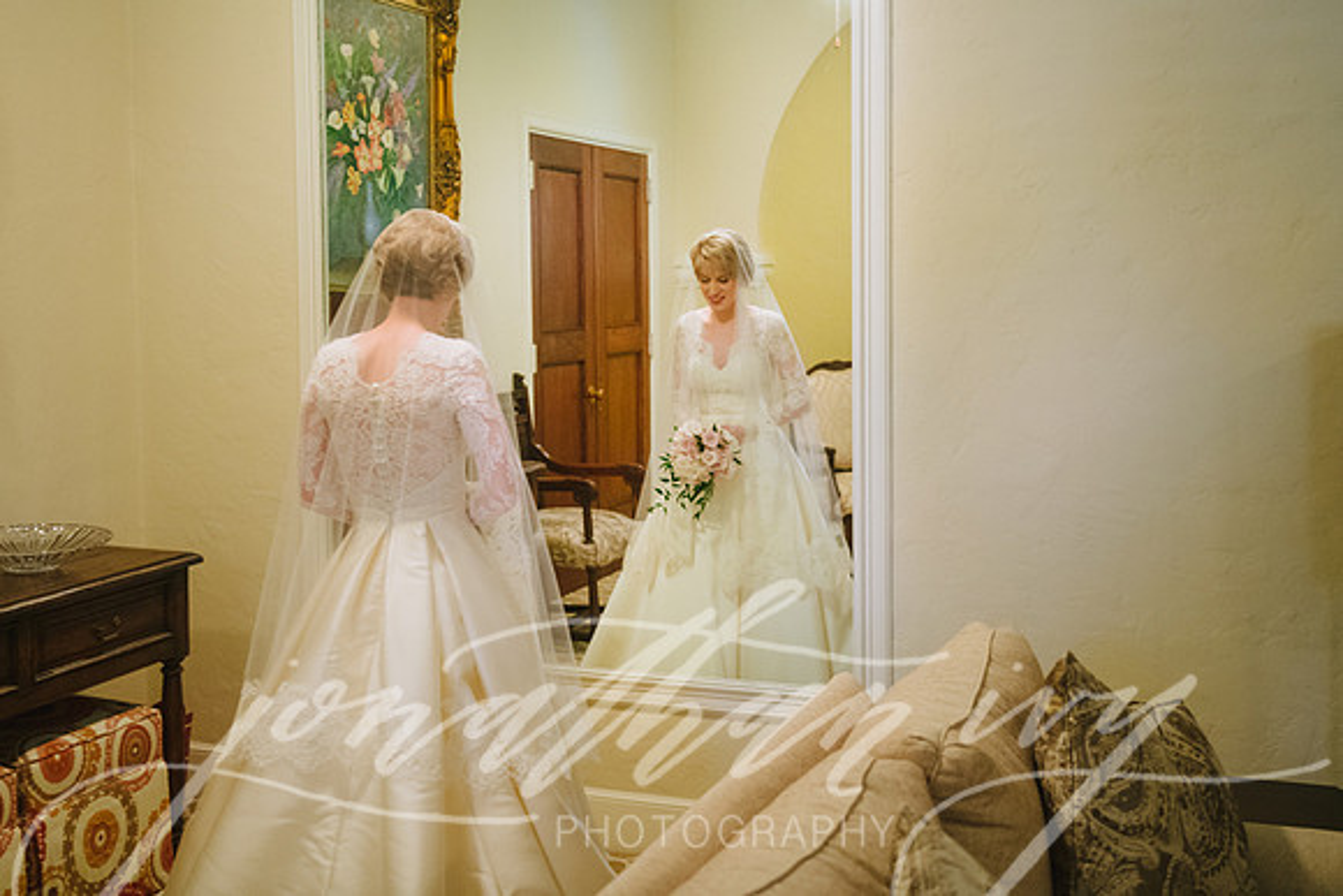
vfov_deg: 30.3
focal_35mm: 44
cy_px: 347
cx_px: 630
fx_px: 1647
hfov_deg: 44.3
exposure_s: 1/100
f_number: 2.8
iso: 2000
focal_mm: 36
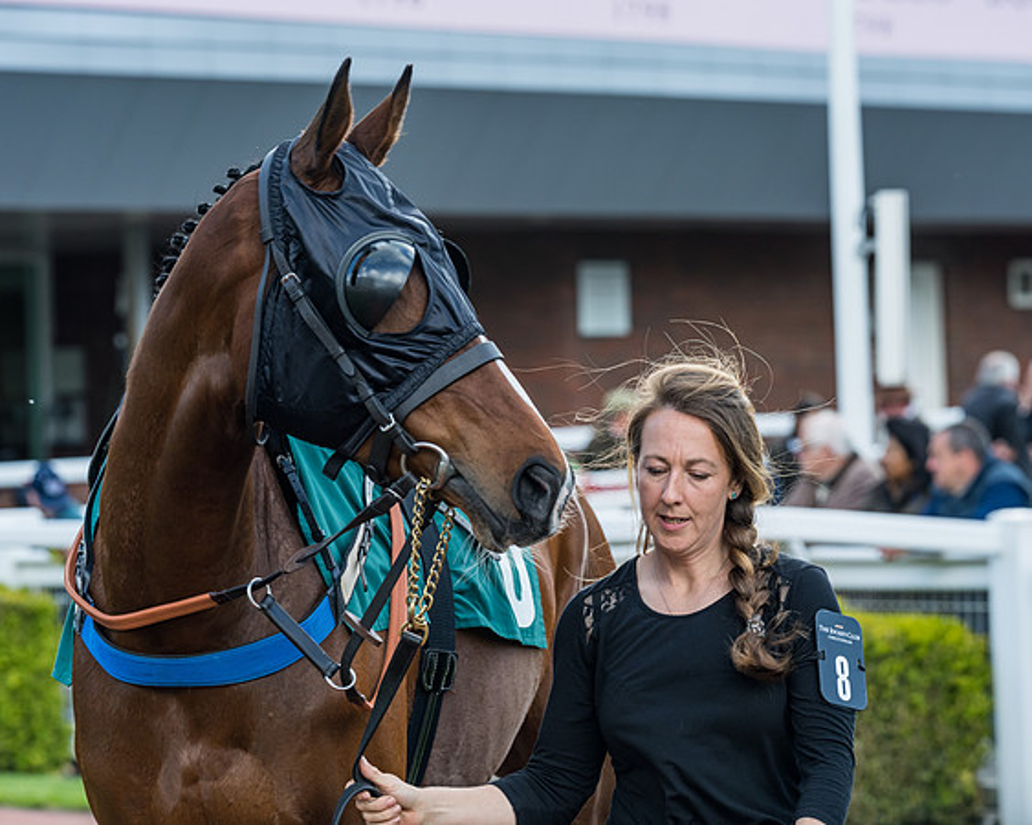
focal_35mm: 163
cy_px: 382
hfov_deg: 11.8
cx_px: 596
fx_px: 4984
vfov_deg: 9.5
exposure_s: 1/640
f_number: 5
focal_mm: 135
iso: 400
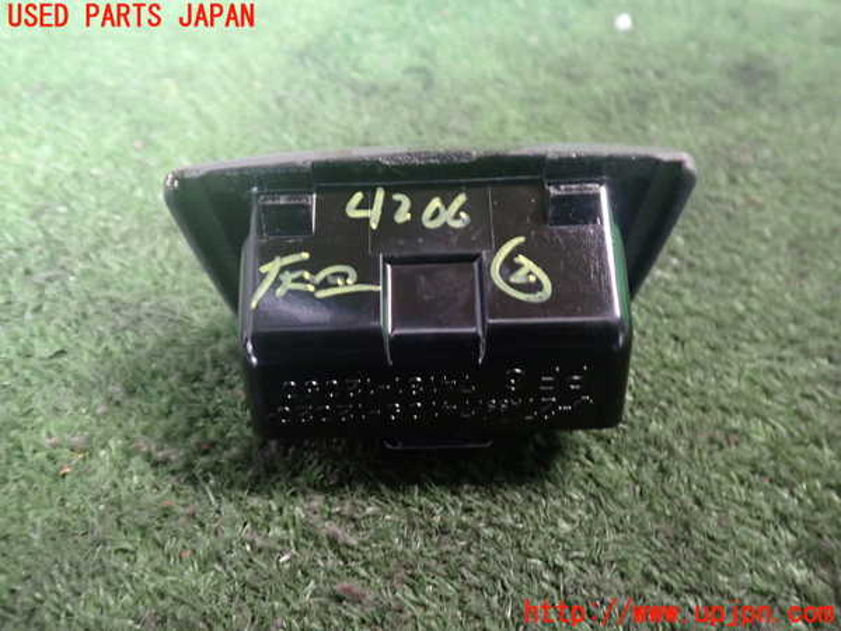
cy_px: 316
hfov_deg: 60.0
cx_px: 420
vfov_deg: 46.8
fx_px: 729
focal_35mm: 30
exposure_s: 1/25
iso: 800
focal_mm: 5.4
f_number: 2.3
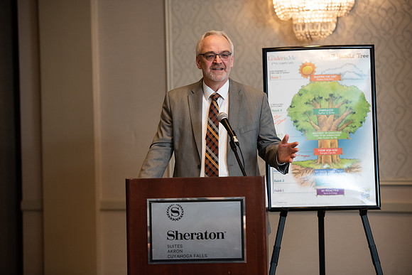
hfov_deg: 15.8
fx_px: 1488
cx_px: 206
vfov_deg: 10.6
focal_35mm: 130
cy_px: 138
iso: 1600
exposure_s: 1/200
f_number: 3.2
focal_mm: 130
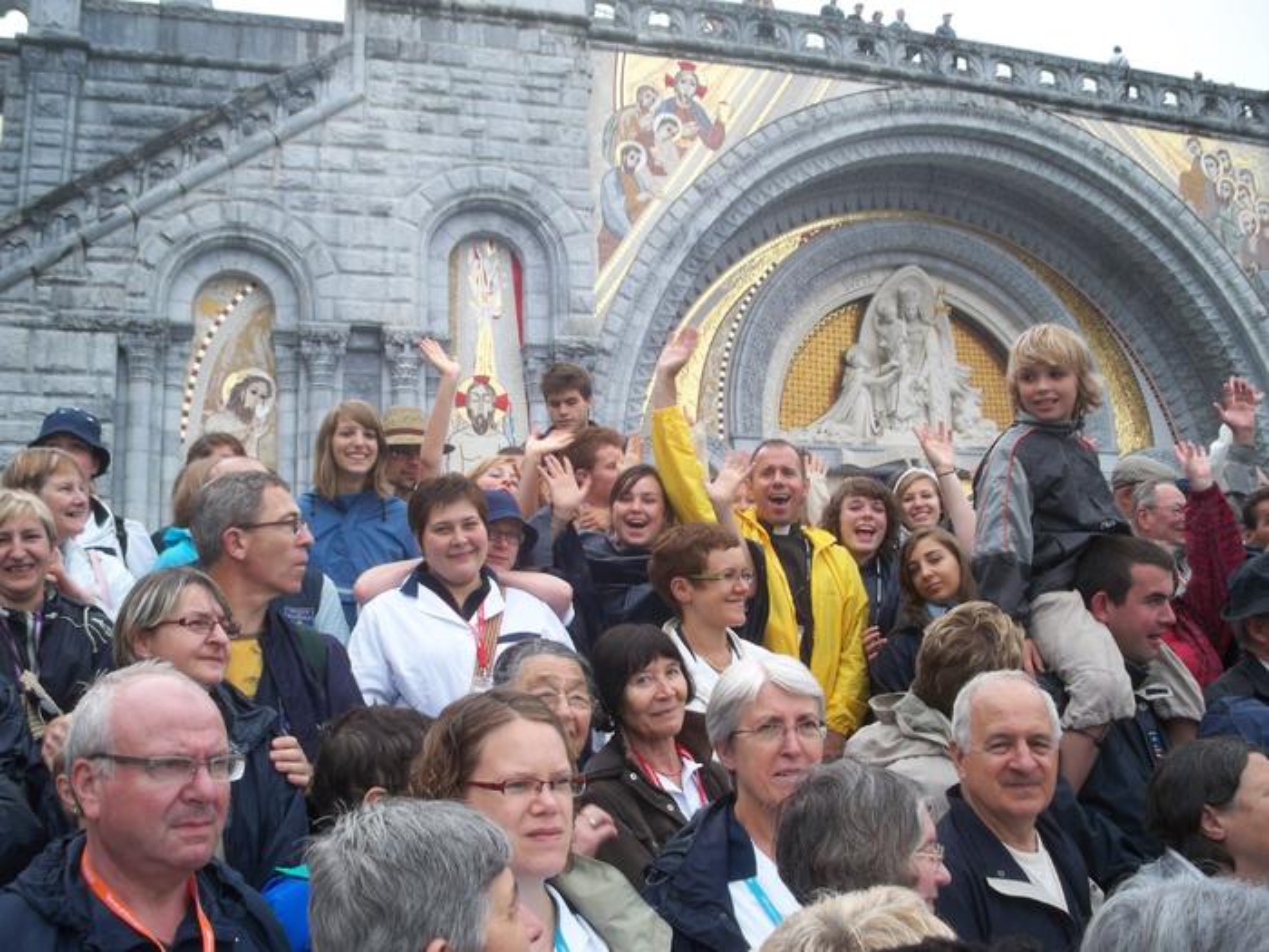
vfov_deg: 38.7
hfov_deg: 50.1
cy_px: 476
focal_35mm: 37
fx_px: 1356
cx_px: 634
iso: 64
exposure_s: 1/100
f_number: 3.4
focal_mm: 7.9
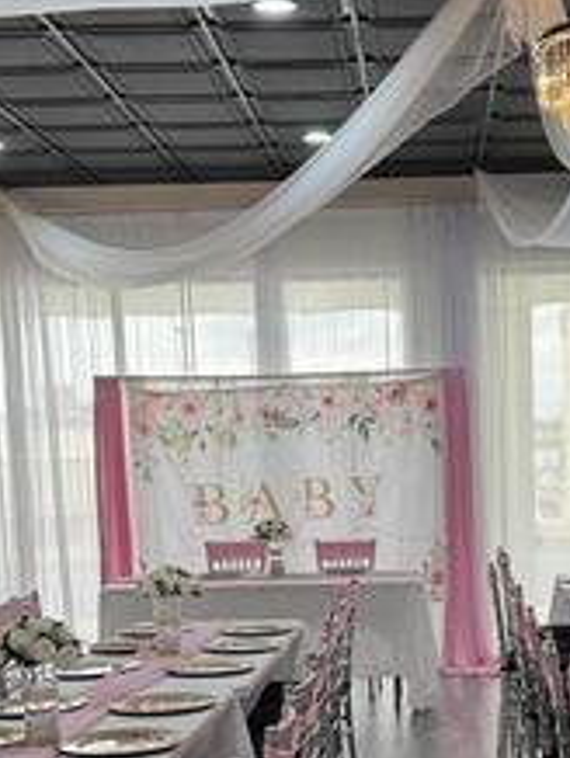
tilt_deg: -7.5
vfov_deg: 28.5
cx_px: 434
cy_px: 643
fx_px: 1446
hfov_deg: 22.1
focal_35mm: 66
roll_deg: +2.3
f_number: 1.78
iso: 125
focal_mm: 6.76
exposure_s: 1/120
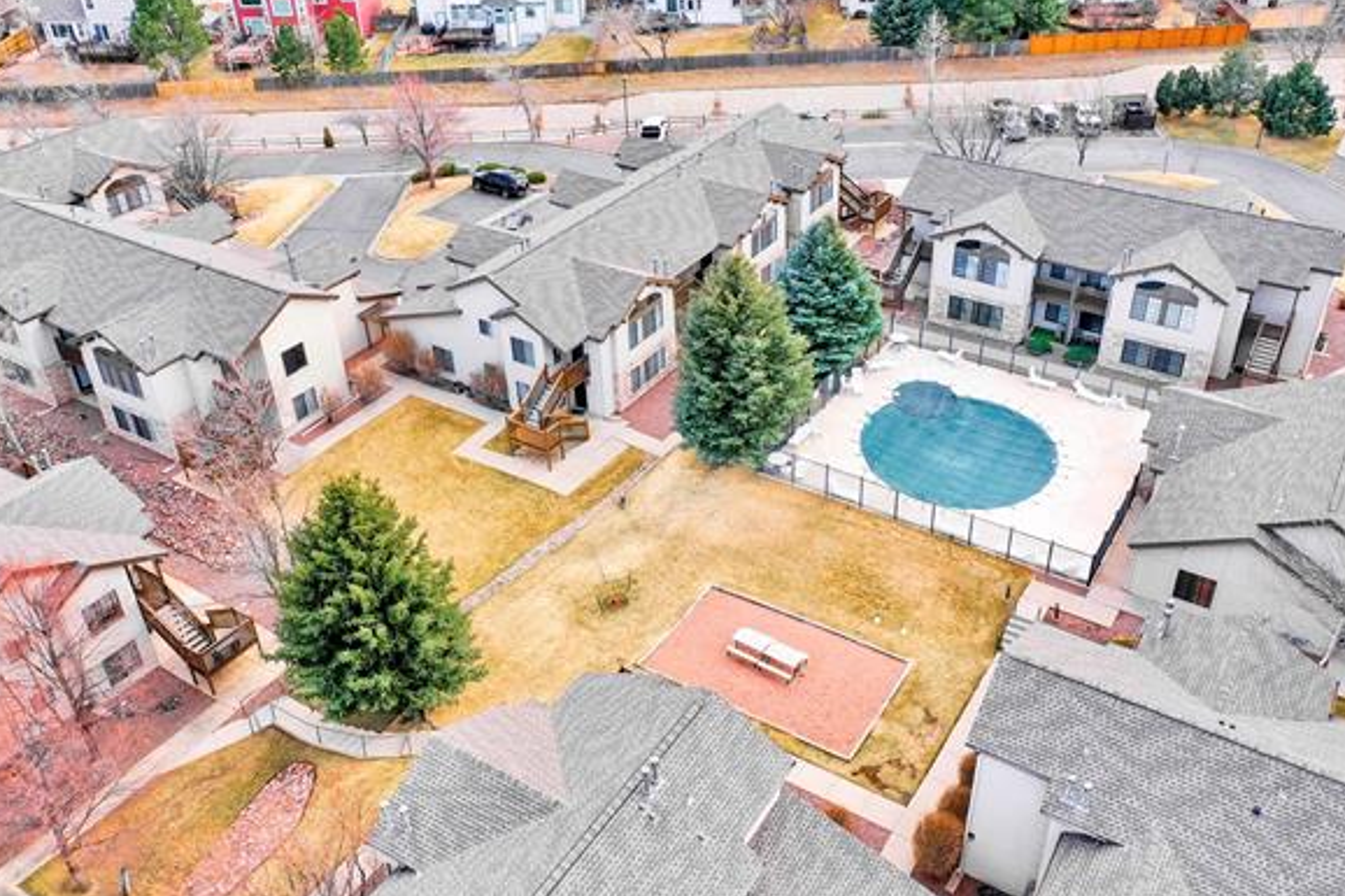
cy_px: 410
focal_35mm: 31
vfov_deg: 42.3
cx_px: 733
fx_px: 1158
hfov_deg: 60.2
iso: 100
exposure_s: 1/120
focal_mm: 10.26
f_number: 4.5
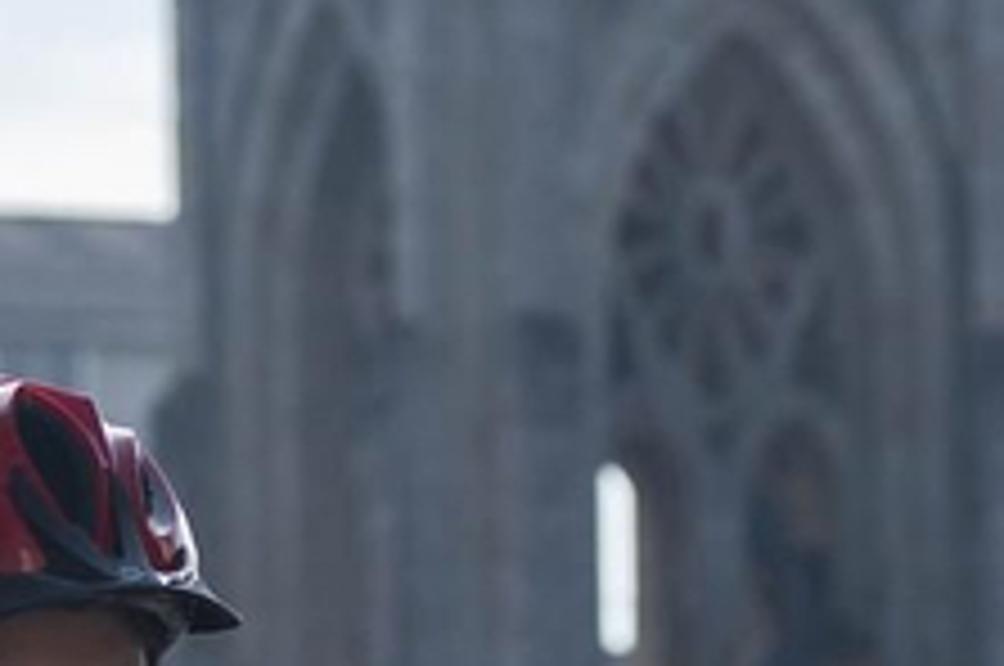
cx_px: -36
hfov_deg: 5.7
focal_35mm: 359
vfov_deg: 3.7
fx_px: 9998
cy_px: 2117
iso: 100
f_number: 3.5
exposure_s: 1/1250
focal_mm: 50
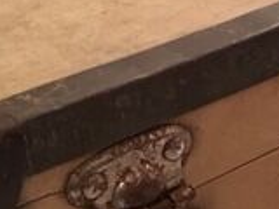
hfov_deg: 16.1
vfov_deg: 12.6
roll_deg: -0.7
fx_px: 935
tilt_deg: -35.5
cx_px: 361
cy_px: 202
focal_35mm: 116
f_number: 2.2
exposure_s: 1/17
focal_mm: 4.15
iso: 250
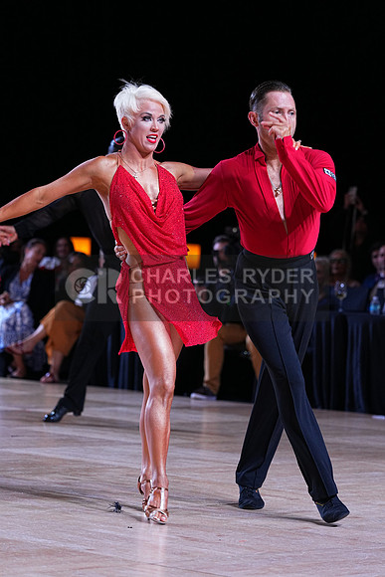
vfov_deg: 15.2
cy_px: 288
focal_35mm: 135
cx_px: 192
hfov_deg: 10.2
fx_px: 2164
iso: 1600
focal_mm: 135
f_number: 4
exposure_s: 1/500
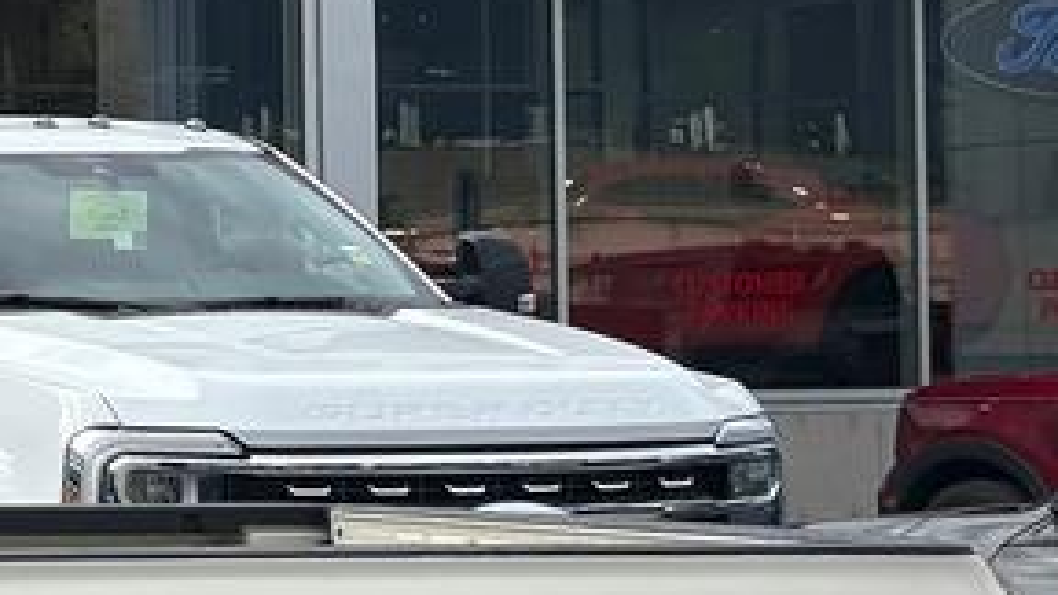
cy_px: 268
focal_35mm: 126
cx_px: -1176
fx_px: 3535
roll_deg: -0.2
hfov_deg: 13.9
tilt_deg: +1.4
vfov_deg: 9.6
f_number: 1.6
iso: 50
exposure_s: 1/3623
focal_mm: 5.96
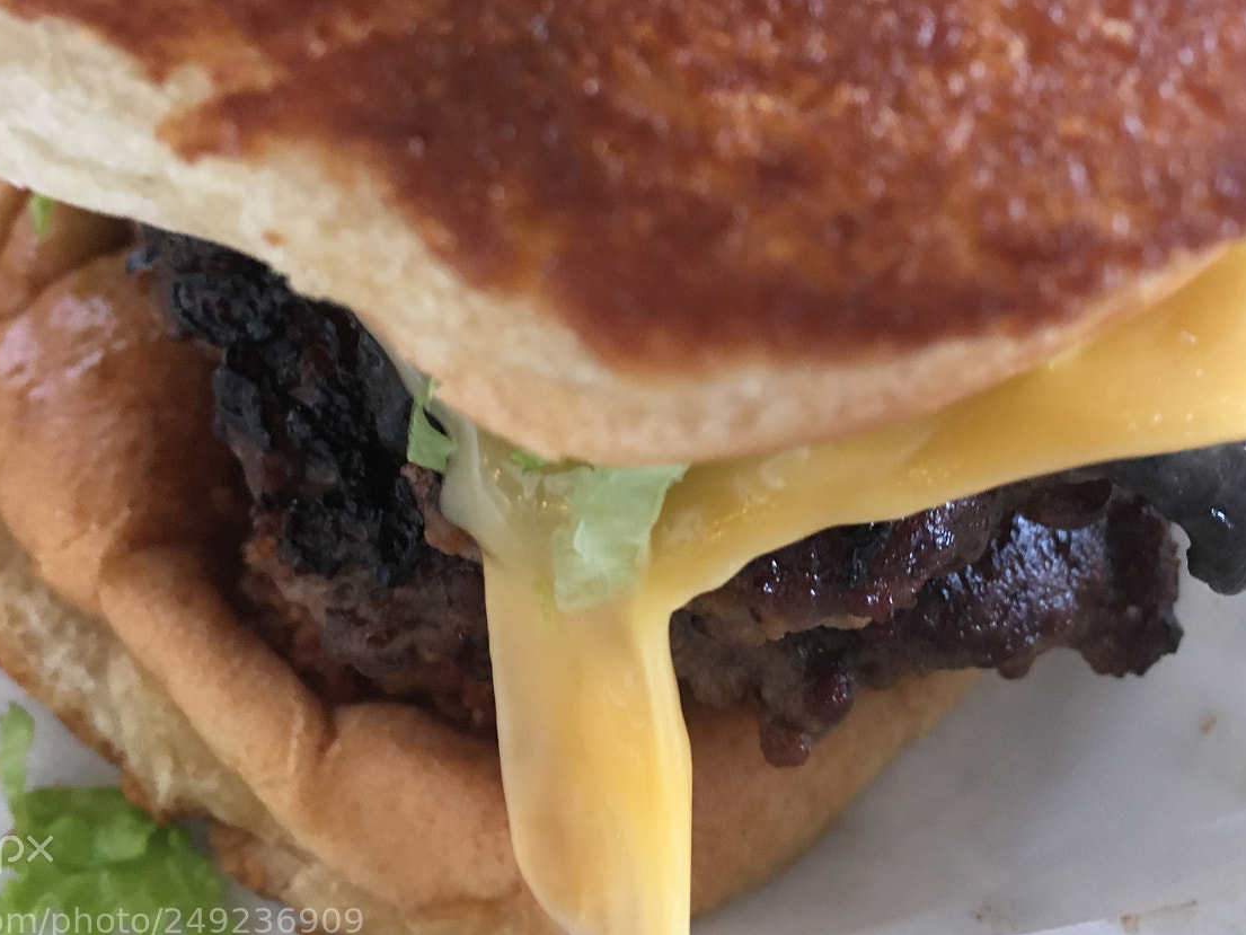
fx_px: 1512
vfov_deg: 34.1
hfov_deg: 44.7
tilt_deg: -52.6
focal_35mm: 42
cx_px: 675
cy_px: 333
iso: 125
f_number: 2.2
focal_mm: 4.15
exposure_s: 1/30
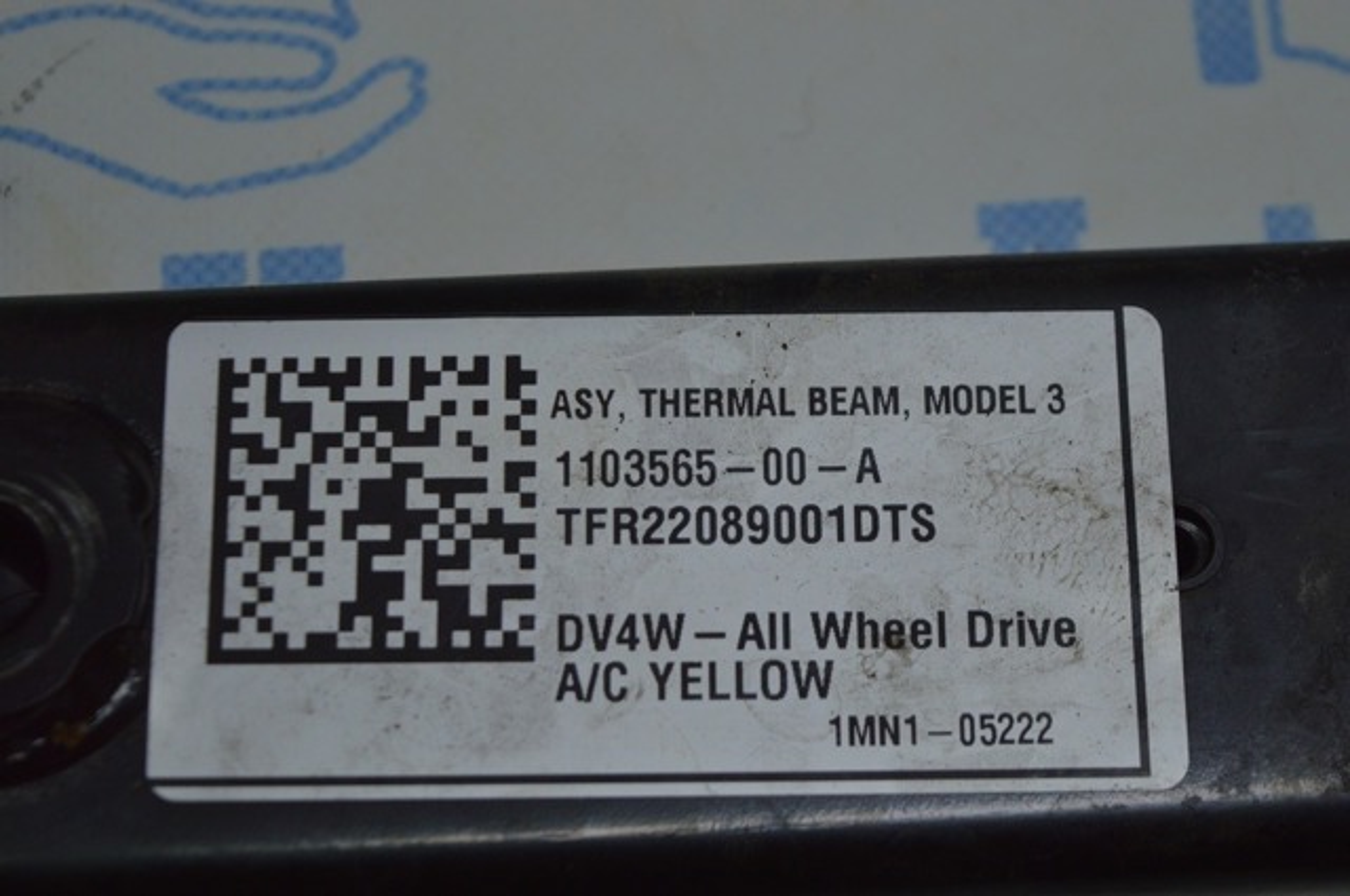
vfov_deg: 16.5
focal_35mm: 82
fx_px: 3090
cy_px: 448
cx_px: 675
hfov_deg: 24.6
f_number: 5.6
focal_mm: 55
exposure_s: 1/160
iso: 400
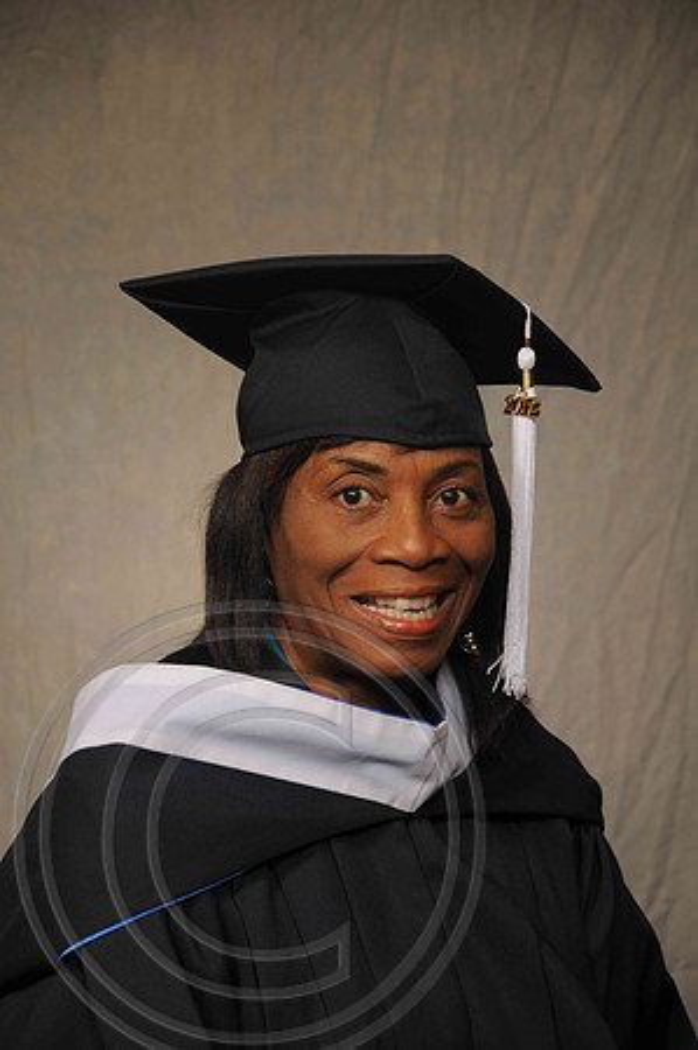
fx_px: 4154
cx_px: 349
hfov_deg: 9.6
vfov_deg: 14.4
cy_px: 525
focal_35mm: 142
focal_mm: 95
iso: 200
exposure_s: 1/125
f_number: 5.6
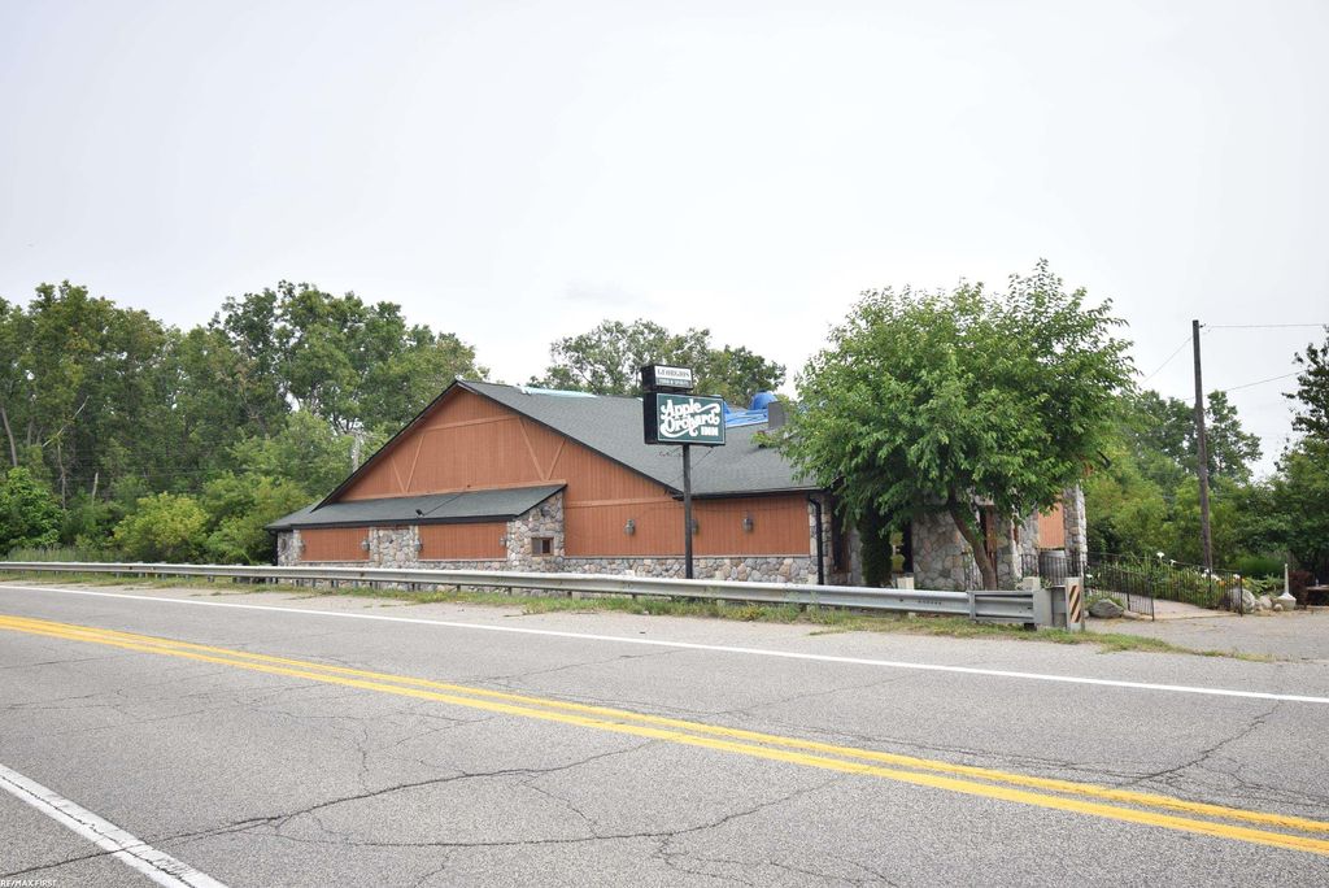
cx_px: 664
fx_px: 1108
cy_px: 444
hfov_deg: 61.9
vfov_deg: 43.7
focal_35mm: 30
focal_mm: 20
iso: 100
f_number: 5.6
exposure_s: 1/200
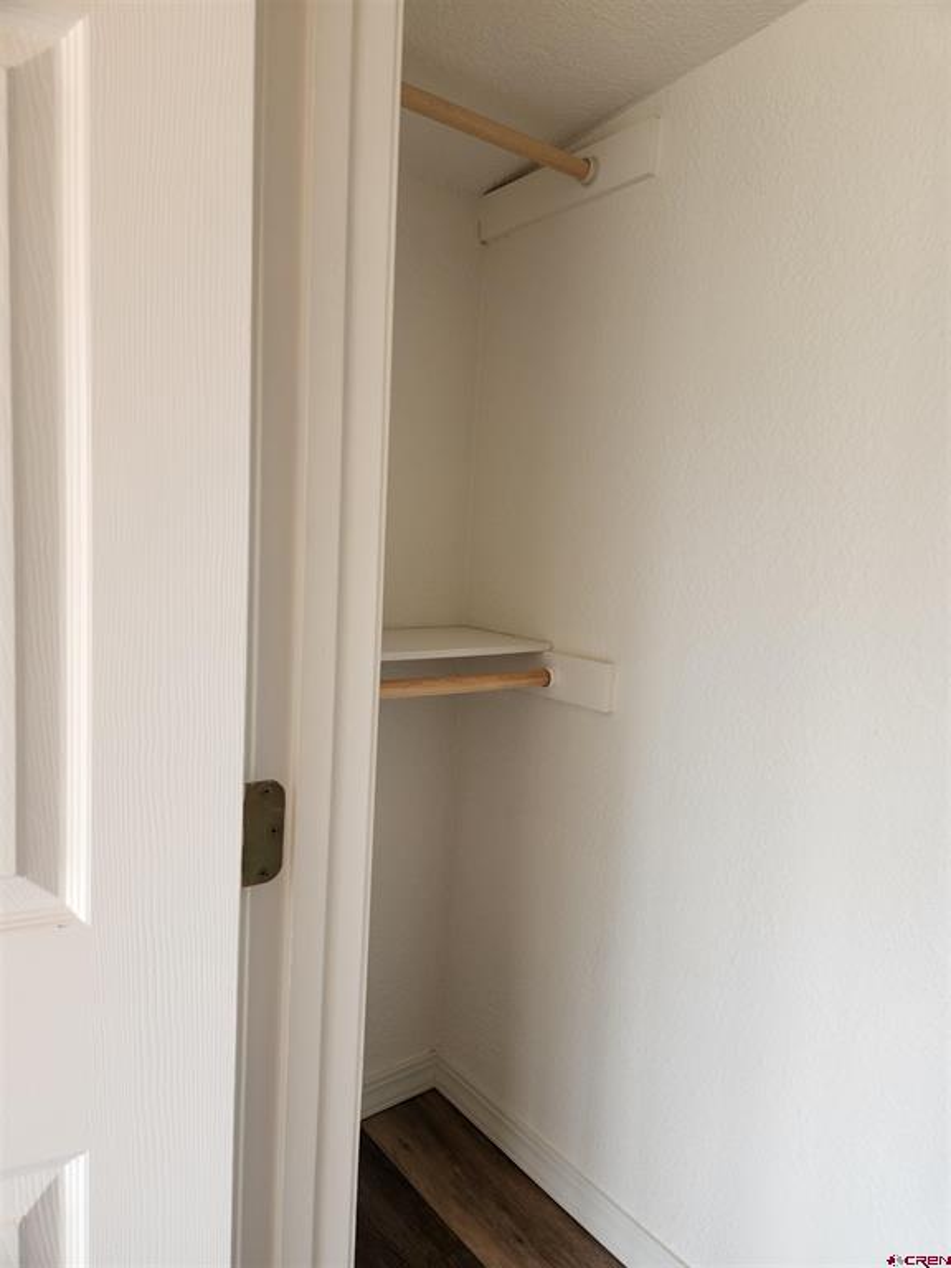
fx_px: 843
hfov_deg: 58.9
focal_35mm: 23
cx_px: 476
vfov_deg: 73.9
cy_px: 634
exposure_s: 1/180
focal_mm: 5.4
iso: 80
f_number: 1.8
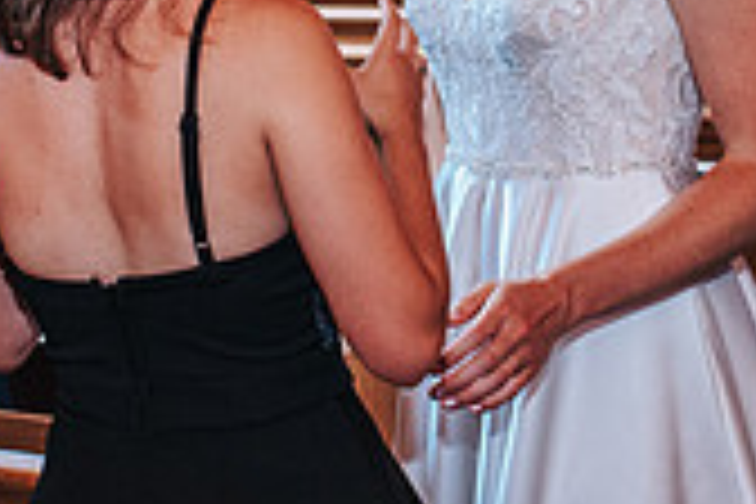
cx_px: 486
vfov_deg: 11.3
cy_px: 115
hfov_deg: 16.9
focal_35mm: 121
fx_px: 2541
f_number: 3.2
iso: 1000
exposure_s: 1/125
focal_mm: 35
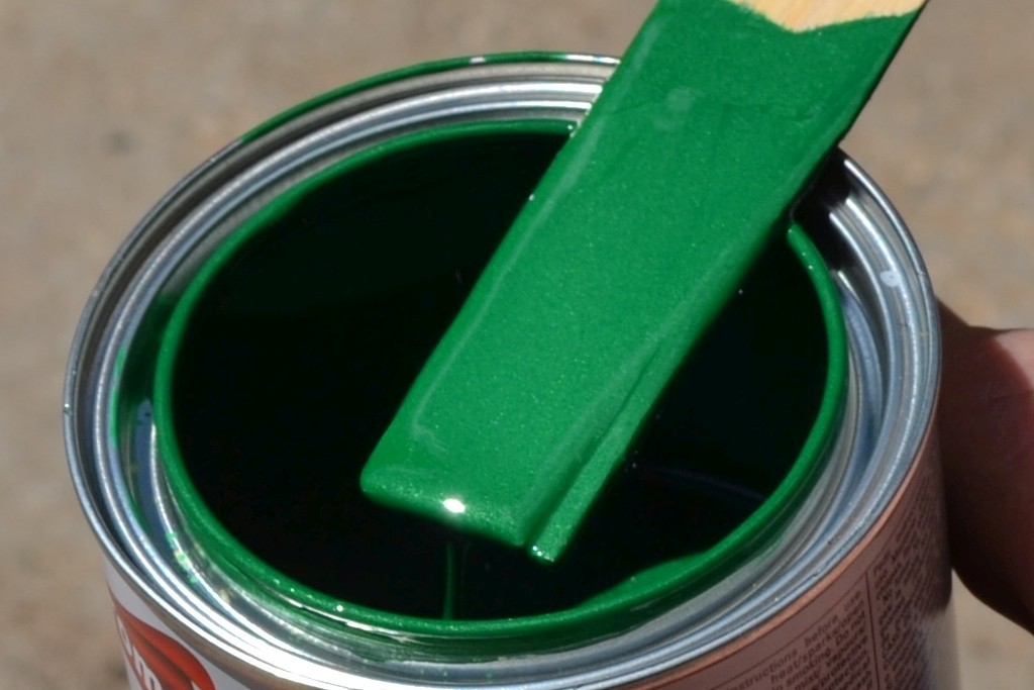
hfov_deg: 38.9
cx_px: 517
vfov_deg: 26.5
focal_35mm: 51
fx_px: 1465
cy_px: 345
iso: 100
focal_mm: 34
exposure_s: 1/320
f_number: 9
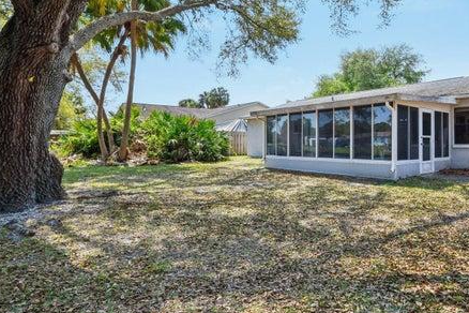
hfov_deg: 72.8
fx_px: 300
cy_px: 135
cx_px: 328
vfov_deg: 54.9
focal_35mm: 23
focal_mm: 14
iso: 400
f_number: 8
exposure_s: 1/500
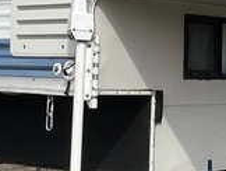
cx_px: 179
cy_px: 51
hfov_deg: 14.6
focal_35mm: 134
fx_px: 876
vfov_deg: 11.1
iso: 25
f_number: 1.8
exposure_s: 1/2320
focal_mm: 3
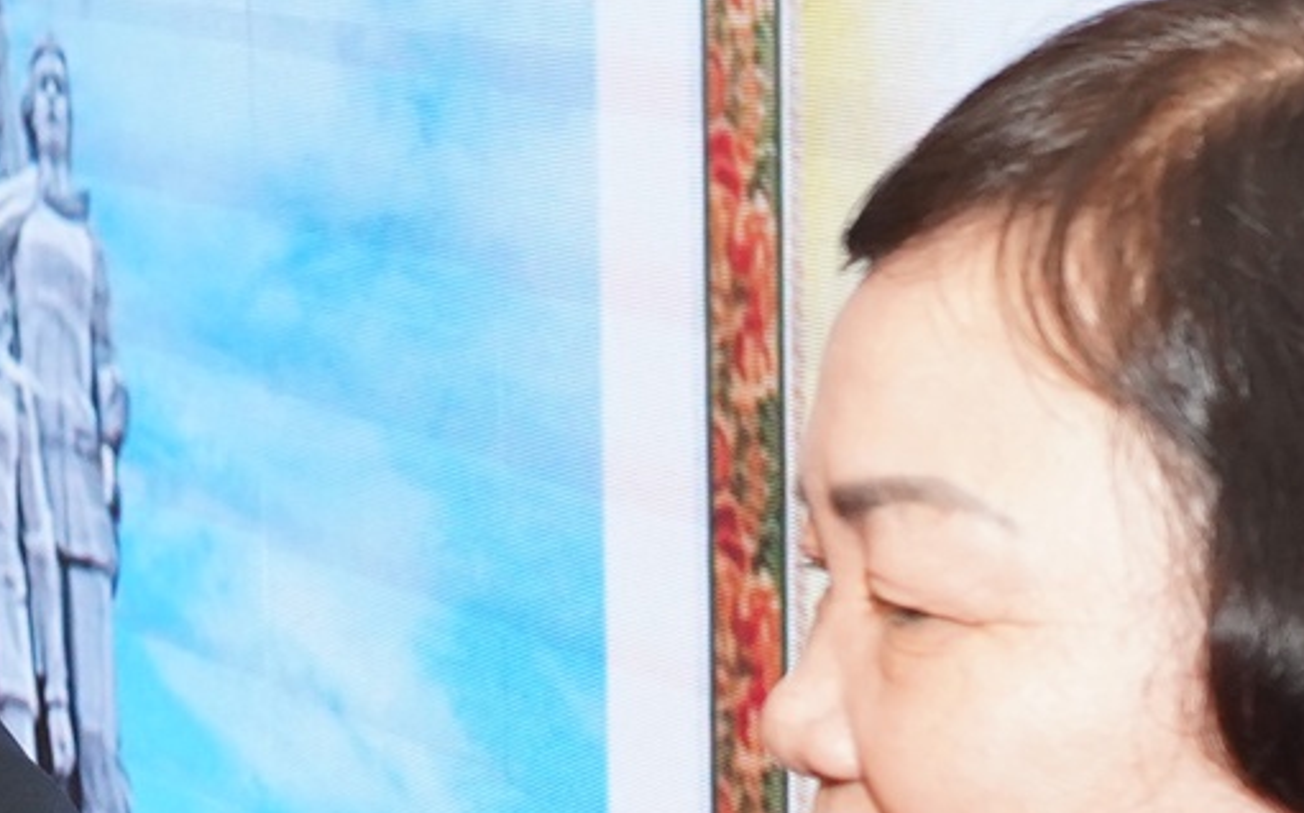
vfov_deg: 7.8
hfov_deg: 11.8
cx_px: -734
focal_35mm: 168
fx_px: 5966
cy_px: 799
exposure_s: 1/80
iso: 1000
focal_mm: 28
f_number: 4.5
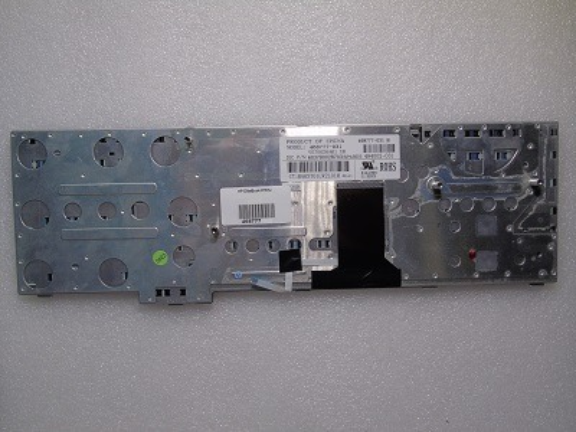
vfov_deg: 48.2
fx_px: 483
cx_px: 288
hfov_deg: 61.7
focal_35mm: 29
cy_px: 216
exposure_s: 1/10
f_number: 5.4
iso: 100
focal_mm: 5.2
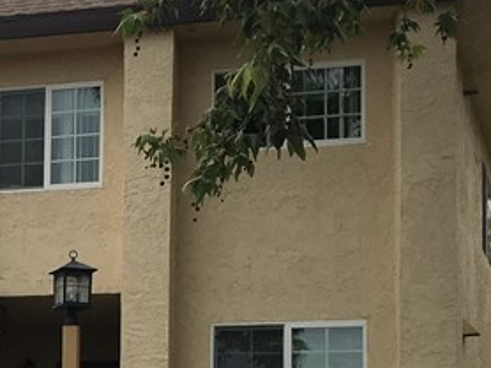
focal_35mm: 107
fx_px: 1516
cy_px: 462
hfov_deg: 16.6
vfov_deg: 13.4
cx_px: -263
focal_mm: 4.15
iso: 25
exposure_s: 1/1538
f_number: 2.2
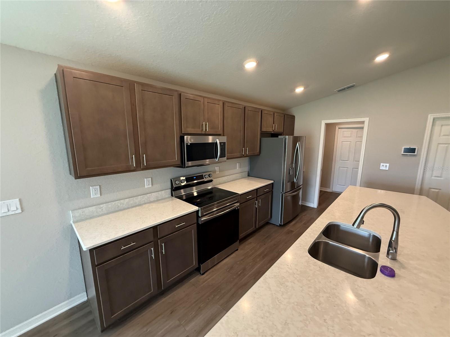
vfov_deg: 85.7
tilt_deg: -5.7
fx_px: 182
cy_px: 168
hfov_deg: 102.1
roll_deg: +1.5
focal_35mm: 14
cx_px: 225
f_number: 2.2
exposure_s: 1/120
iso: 400
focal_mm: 2.22
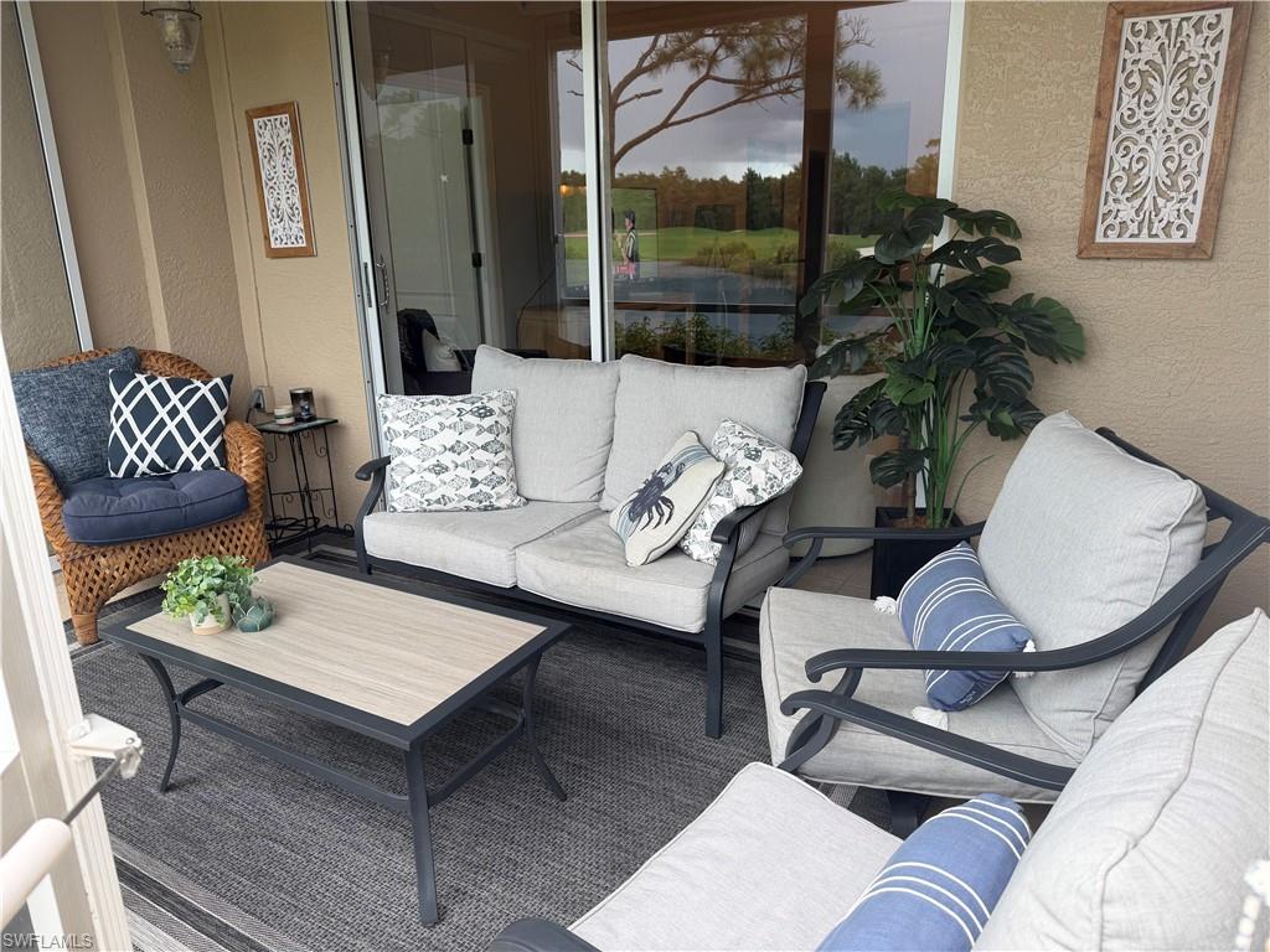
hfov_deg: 71.6
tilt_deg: -15.7
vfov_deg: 56.8
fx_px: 881
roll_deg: +1.4
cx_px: 635
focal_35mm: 24
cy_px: 476
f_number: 1.78
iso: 50
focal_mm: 6.76
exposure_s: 1/127
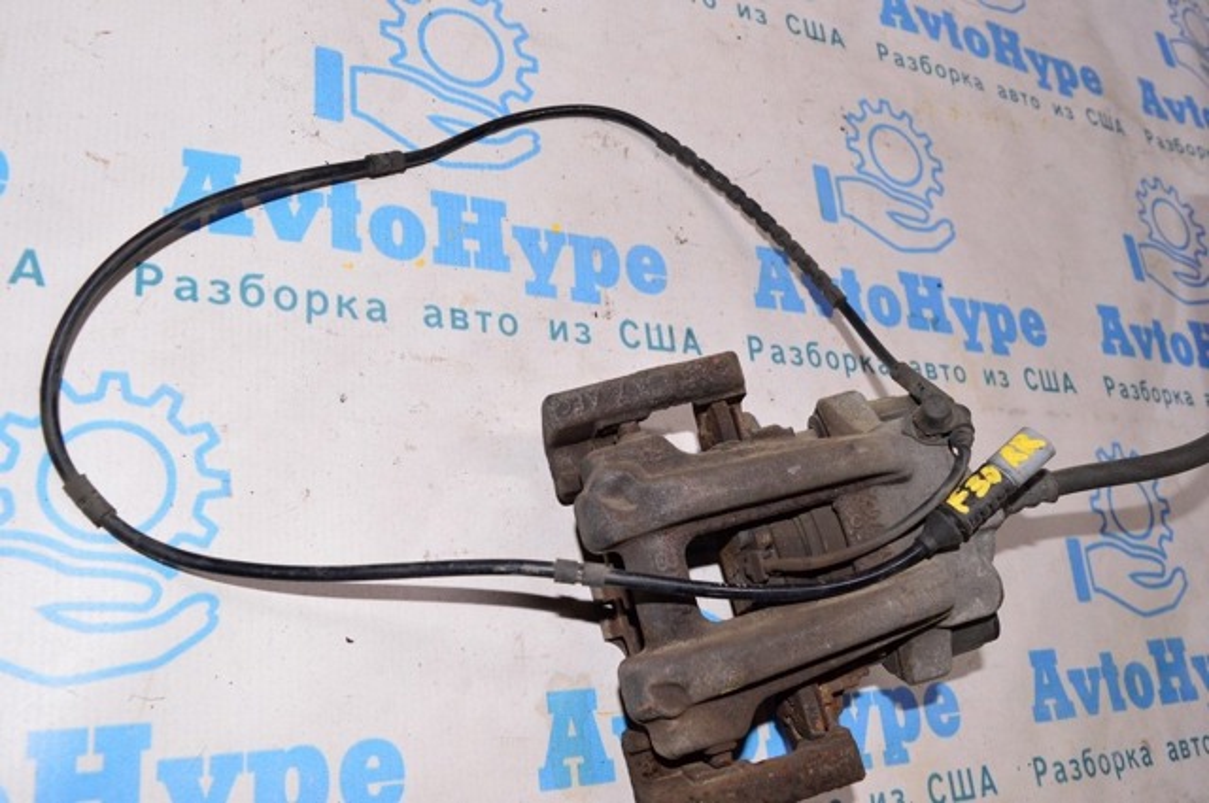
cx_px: 604
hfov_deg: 62.0
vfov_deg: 43.5
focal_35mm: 30
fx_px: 1006
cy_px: 402
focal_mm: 20
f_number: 8
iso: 1600
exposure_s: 1/200
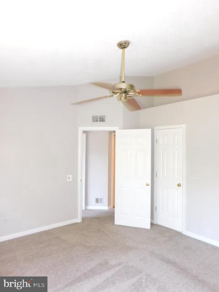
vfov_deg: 73.9
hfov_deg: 58.9
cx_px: 110
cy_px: 146
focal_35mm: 23
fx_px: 194
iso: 160
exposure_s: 1/30
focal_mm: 4
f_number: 3
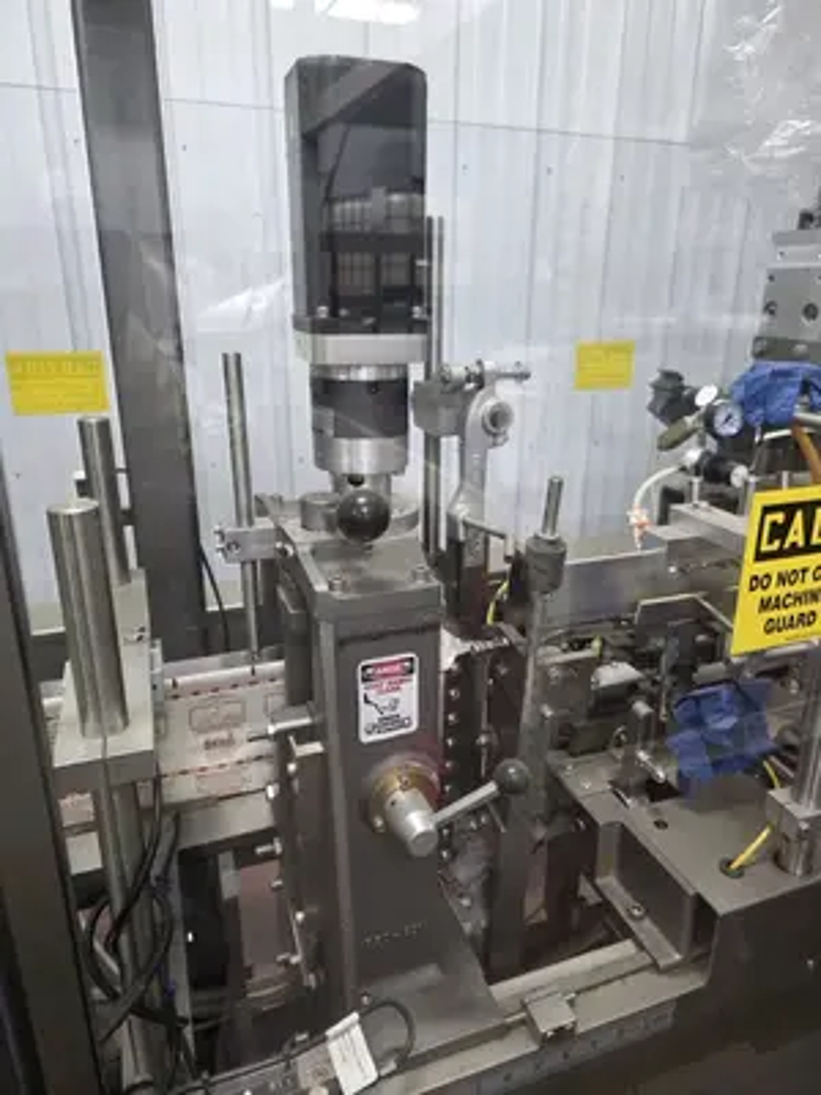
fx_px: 727
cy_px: 548
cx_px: 410
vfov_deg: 73.9
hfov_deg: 58.9
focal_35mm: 23
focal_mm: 6.3
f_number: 1.7
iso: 250
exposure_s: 1/120
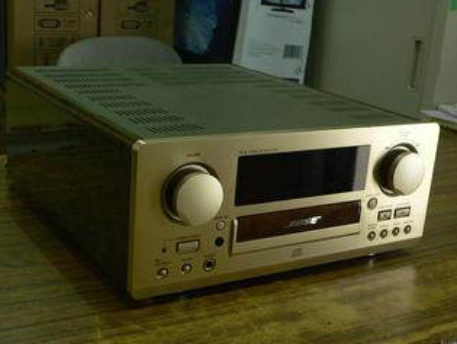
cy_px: 191
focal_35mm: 53
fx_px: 701
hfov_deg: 36.1
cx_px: 226
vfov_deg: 27.6
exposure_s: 1/25
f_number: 2.8
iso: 200
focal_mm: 7.4
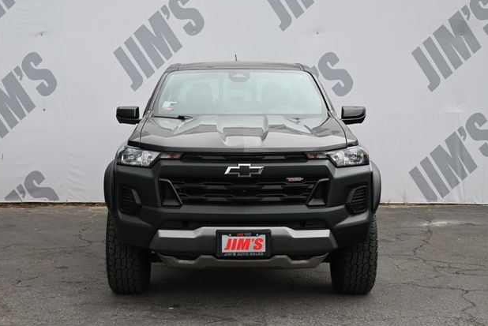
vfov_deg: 23.6
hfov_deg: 34.7
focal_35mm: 58
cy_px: 163
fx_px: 780
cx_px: 243
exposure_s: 1/250
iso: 220
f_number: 5.3
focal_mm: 37
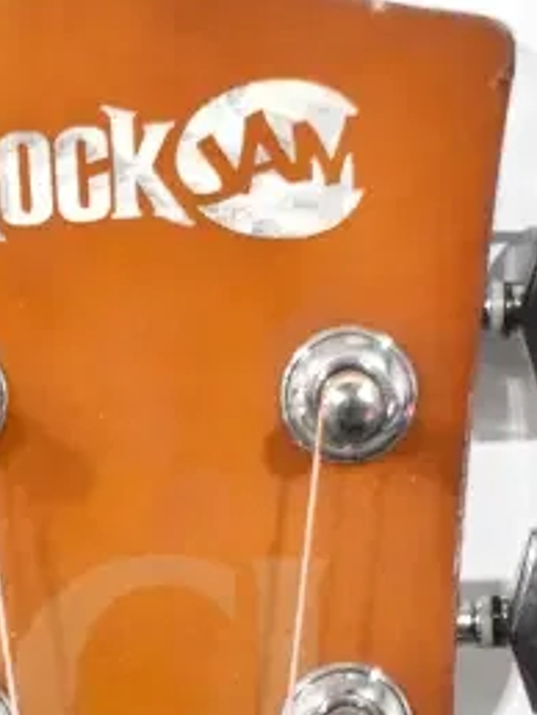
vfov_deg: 13.5
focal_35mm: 143
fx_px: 2953
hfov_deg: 10.3
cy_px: 777
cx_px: 78
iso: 6400
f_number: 5.6
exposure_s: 1/125
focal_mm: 28
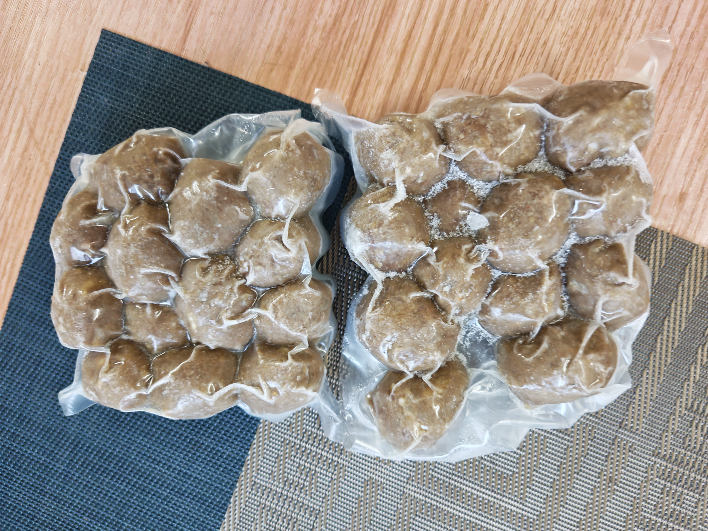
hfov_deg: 71.6
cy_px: 266
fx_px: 491
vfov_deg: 56.8
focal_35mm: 24
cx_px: 354
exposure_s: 1/50
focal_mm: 6.67
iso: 1000
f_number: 1.9
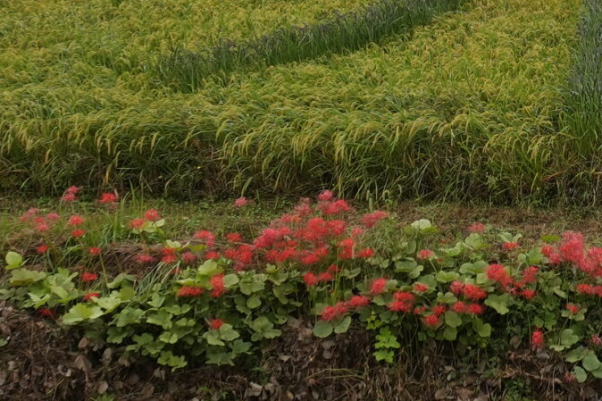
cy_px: -75
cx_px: 659
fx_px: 1906
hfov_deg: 17.4
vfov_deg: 11.8
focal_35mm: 114
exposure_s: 1/500
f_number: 5.6
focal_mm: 20
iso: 250
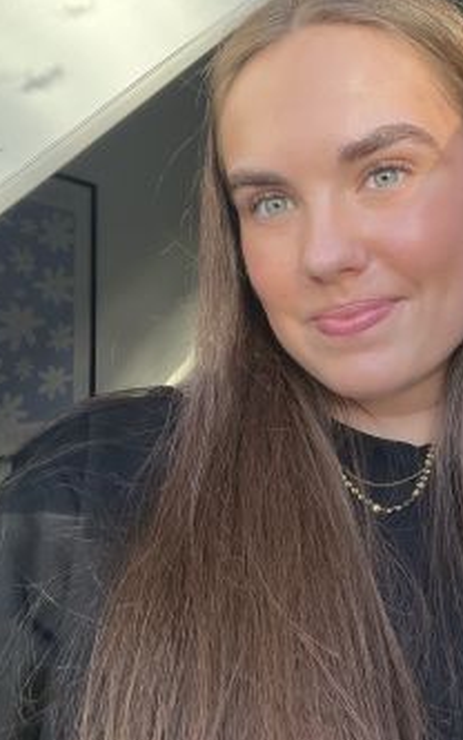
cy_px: 367
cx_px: 343
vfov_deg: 58.1
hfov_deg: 37.5
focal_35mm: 33
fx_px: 665
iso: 64
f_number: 2.2
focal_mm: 2.71
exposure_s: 1/121
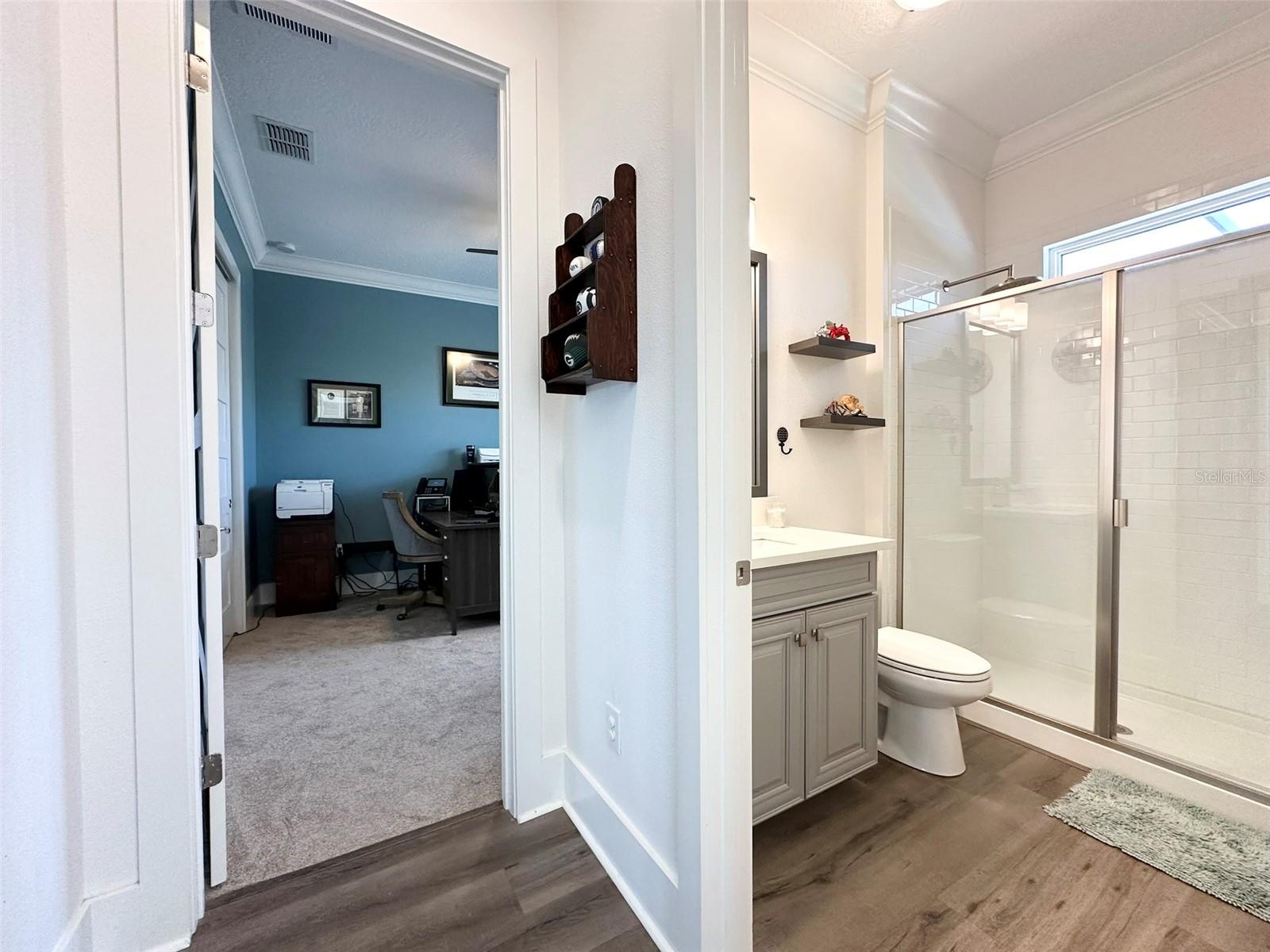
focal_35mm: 14
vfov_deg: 85.7
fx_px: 514
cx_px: 635
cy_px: 476
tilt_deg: -0.2
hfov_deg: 102.1
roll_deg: +0.1
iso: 250
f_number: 2.2
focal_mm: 2.22
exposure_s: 1/120
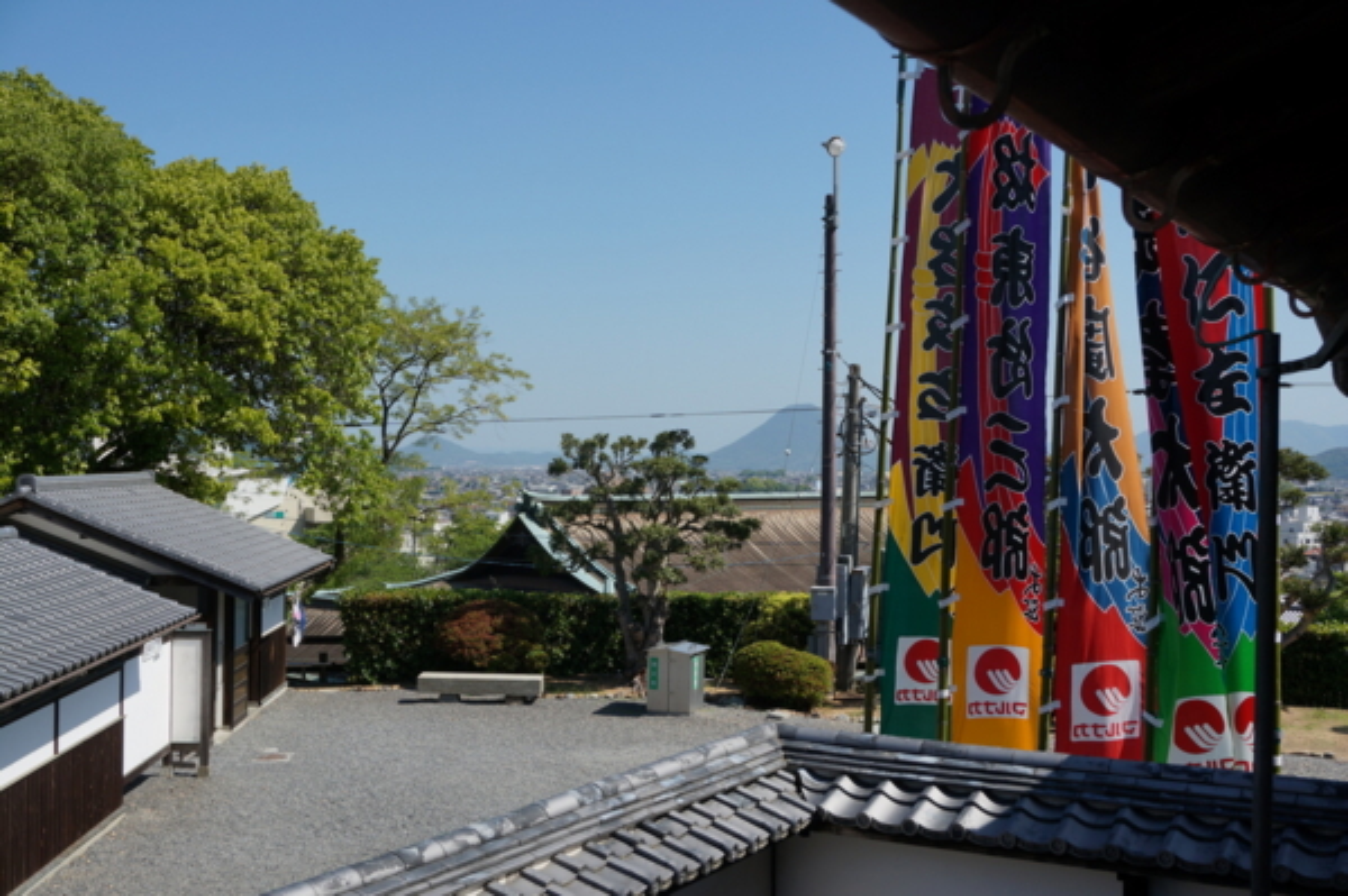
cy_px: 448
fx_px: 1627
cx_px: 674
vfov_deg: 30.8
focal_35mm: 44
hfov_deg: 45.0
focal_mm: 29
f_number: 9
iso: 100
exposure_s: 1/250
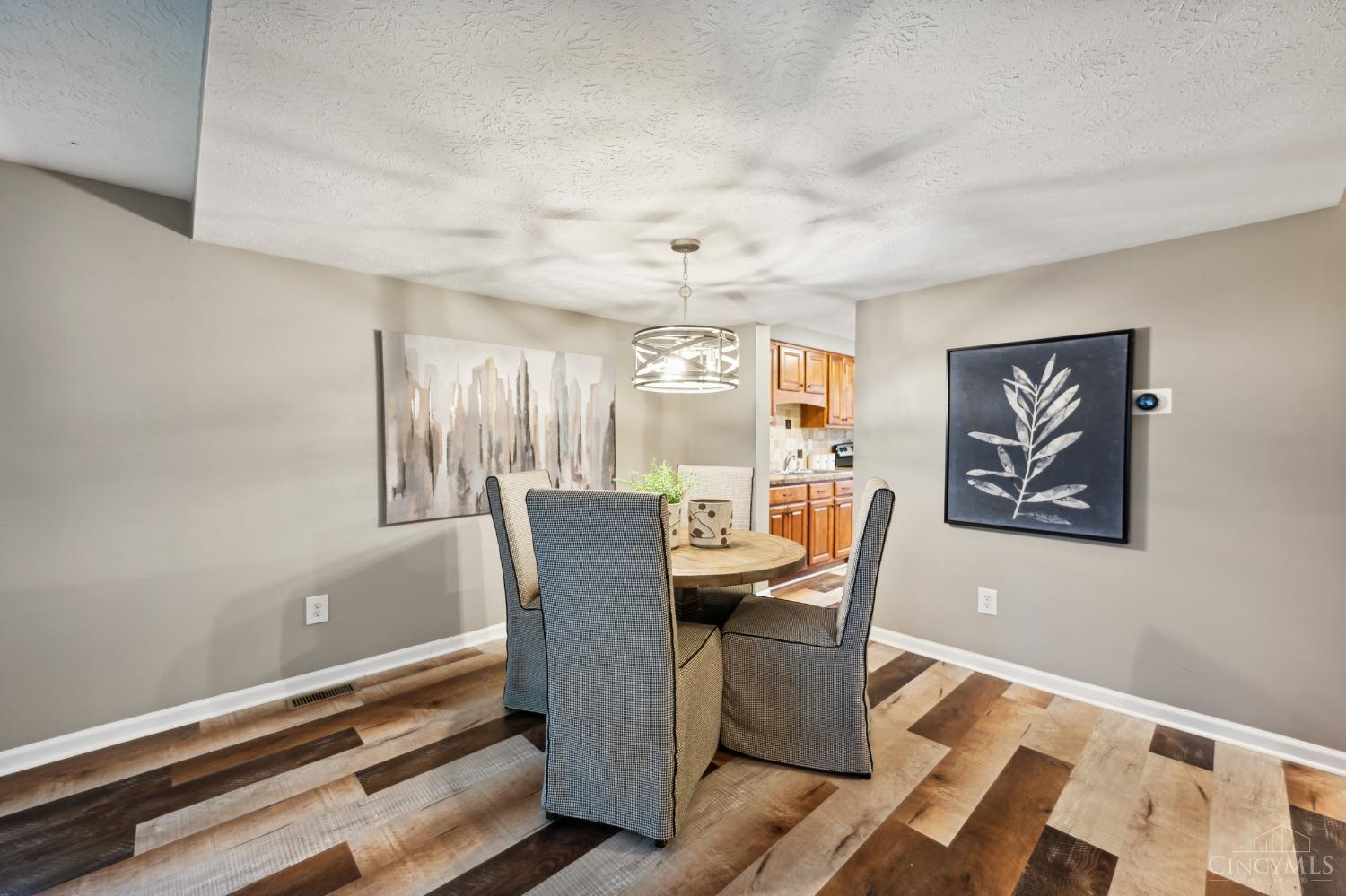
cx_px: 673
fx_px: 523
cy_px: 448
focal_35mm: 14
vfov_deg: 81.2
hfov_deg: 104.3
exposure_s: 1
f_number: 8
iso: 100
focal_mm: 14
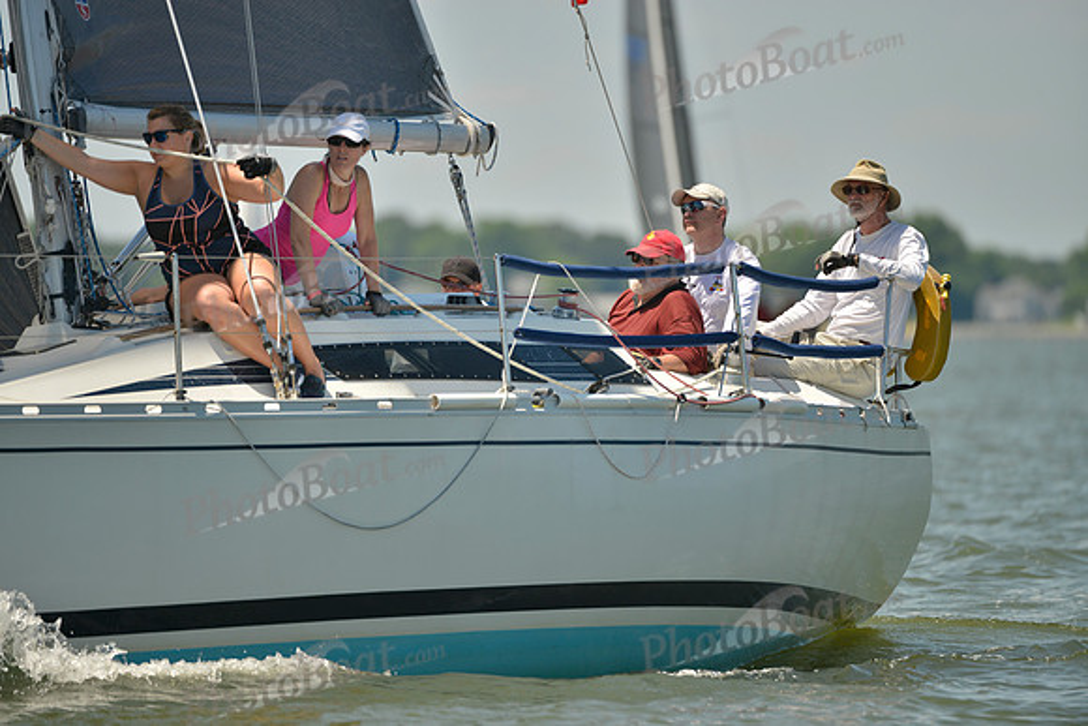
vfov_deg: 3.4
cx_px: 544
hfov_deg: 5.2
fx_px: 12091
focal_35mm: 400
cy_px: 363
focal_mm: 400
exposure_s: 1/1600
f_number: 4.5
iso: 200
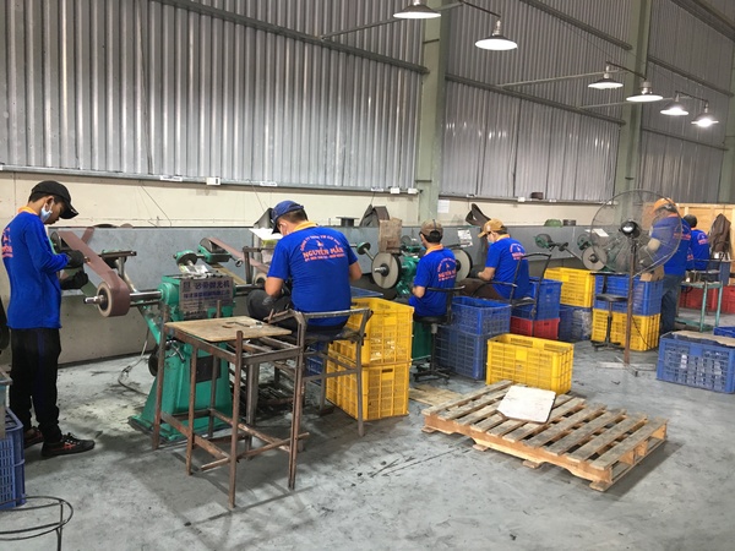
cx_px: 368
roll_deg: -2.5
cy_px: 276
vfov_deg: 48.2
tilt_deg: -6.6
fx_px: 616
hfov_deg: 61.7
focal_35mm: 29
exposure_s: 1/33
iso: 125
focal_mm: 4.15
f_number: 2.2
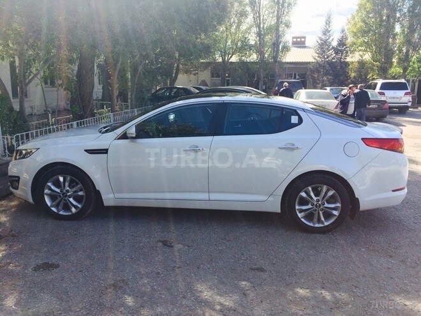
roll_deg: -0.2
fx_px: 353
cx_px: 210
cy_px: 158
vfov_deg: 48.2
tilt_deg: -11.5
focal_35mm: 29
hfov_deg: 61.7
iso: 32
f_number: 2.2
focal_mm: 4.15
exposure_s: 1/805
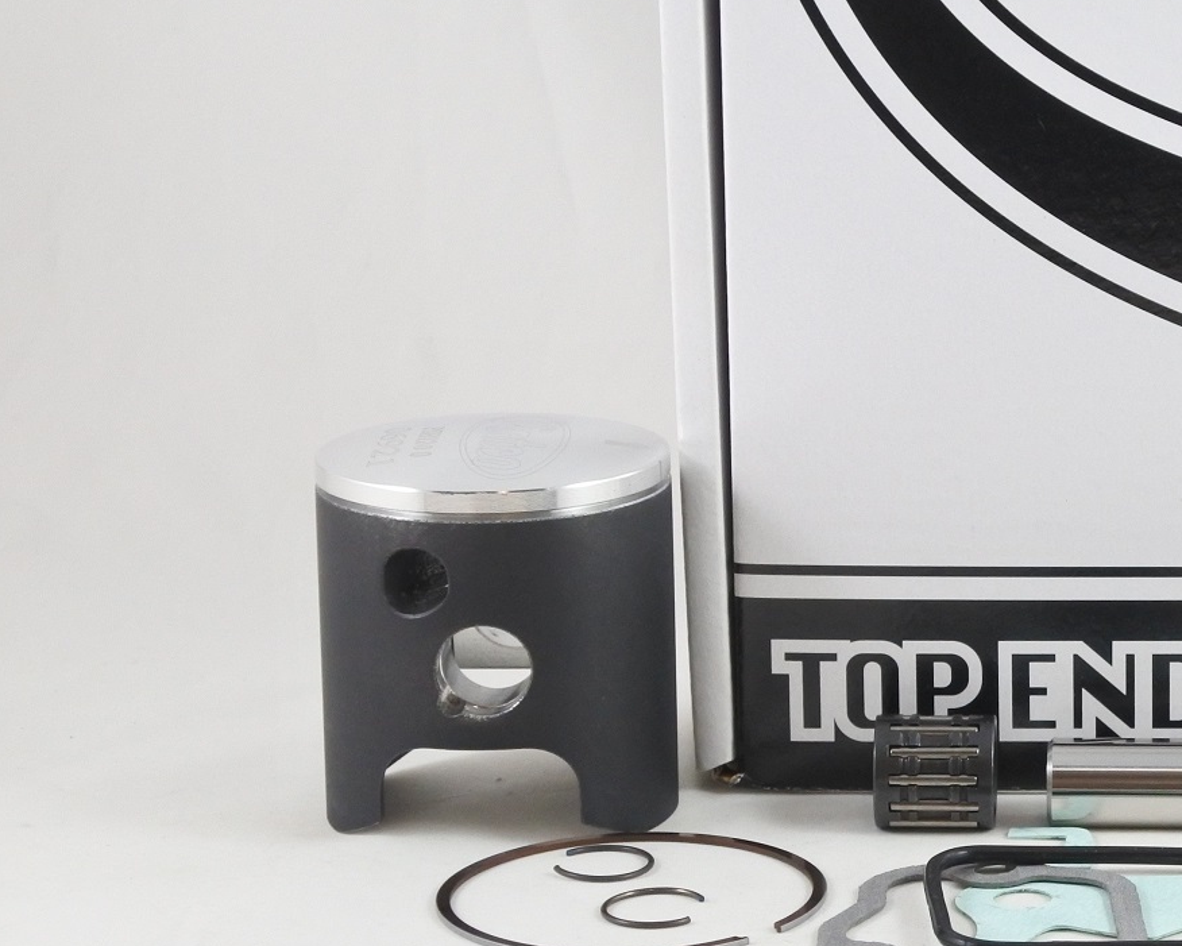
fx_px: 3814
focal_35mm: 109
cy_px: 493
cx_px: 1083
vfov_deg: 14.1
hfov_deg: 17.3
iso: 720
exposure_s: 1/125
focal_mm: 20.1
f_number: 4.8
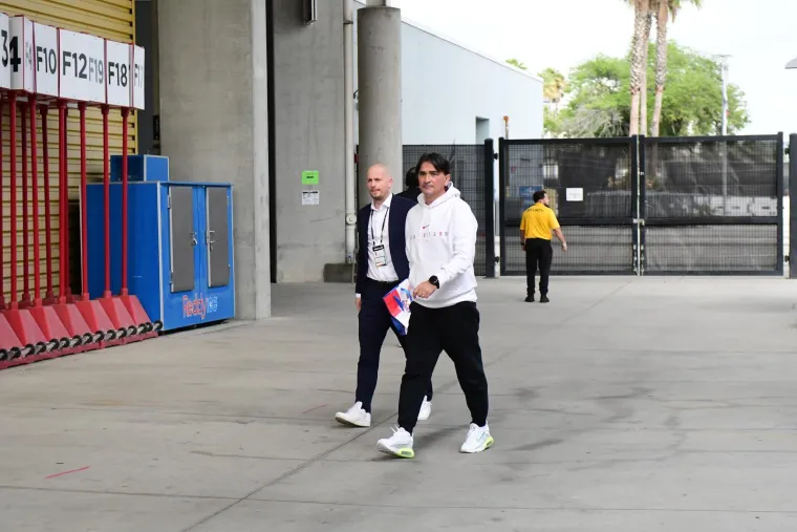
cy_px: 266
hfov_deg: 24.6
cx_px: 398
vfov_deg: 16.6
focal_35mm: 82
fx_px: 1827
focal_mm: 55
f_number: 3.2
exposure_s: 1/8000
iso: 3200
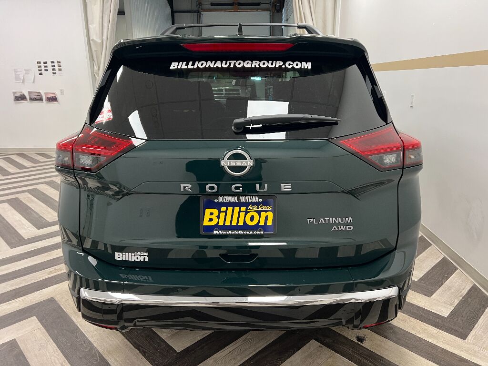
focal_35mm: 26
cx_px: 244
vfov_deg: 53.1
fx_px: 367
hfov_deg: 67.3
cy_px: 183
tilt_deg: -16.4
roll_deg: +0.6
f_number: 1.5
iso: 125
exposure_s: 1/60
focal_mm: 5.7
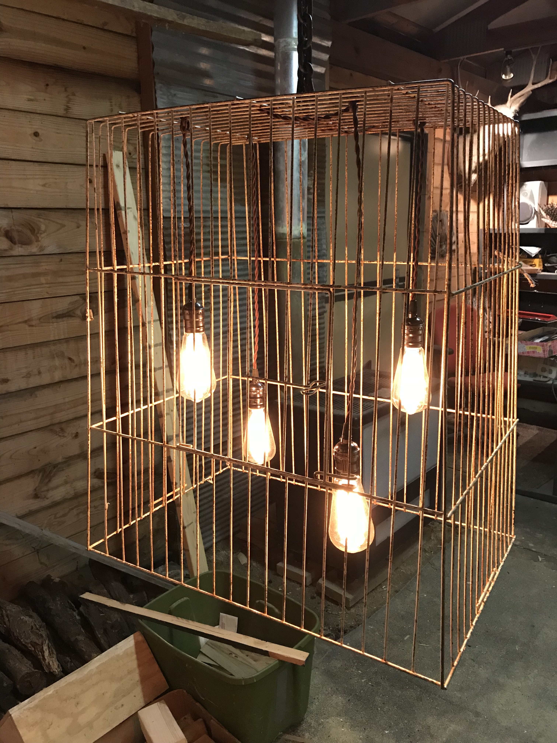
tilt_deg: -11.4
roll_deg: +0.2
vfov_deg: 63.4
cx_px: 278
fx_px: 601
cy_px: 372
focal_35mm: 28
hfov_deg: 49.7
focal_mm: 3.99
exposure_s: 1/10
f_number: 1.8
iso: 100
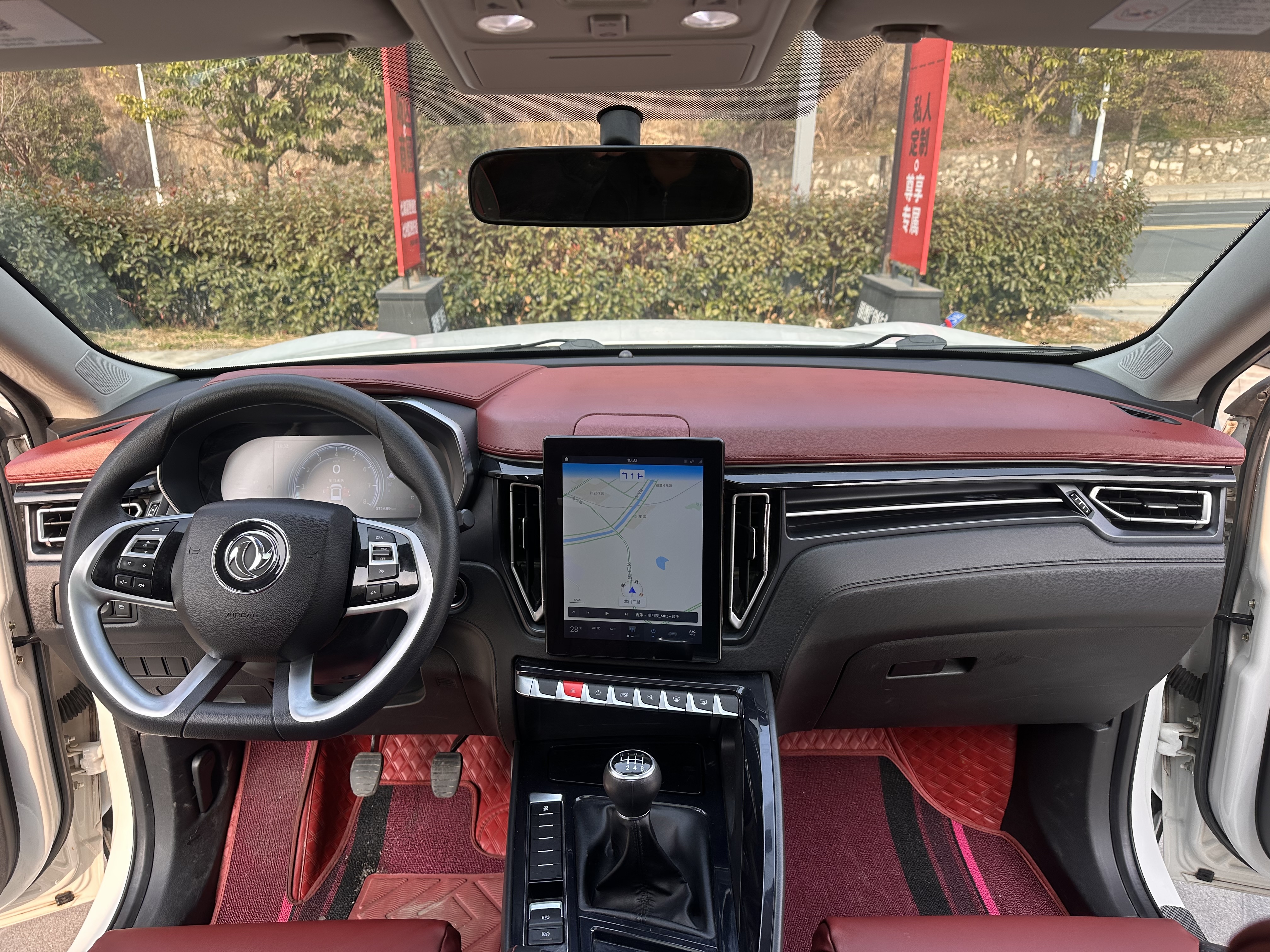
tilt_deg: -20.6
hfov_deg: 71.6
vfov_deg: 56.8
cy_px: 476
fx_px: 881
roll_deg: +0.3
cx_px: 635
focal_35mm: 24
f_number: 1.78
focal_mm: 6.86
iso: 80
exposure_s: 1/411
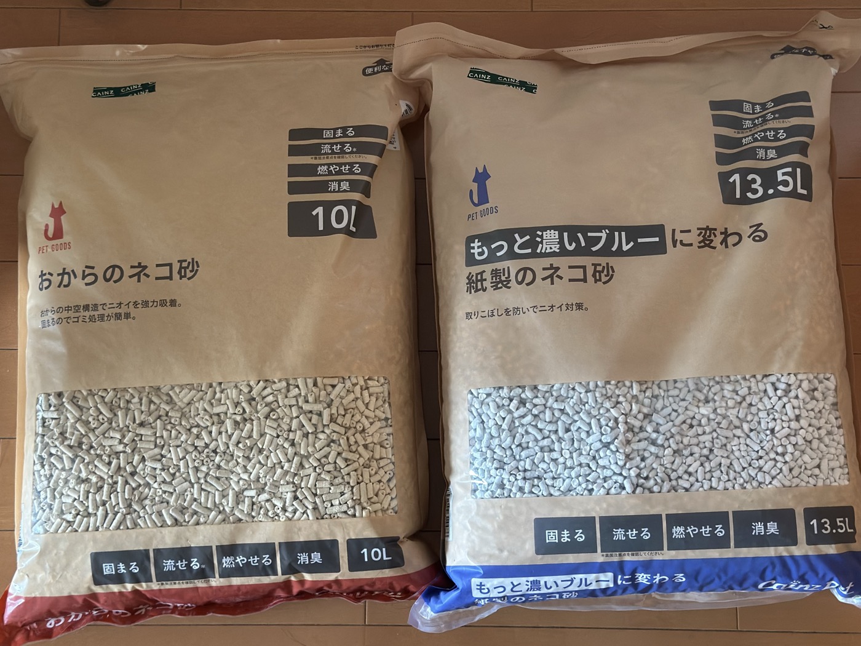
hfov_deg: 39.7
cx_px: 430
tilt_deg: -80.6
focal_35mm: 48
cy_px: 323
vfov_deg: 30.3
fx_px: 1194
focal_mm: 6.86
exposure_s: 1/60
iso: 400
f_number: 1.78
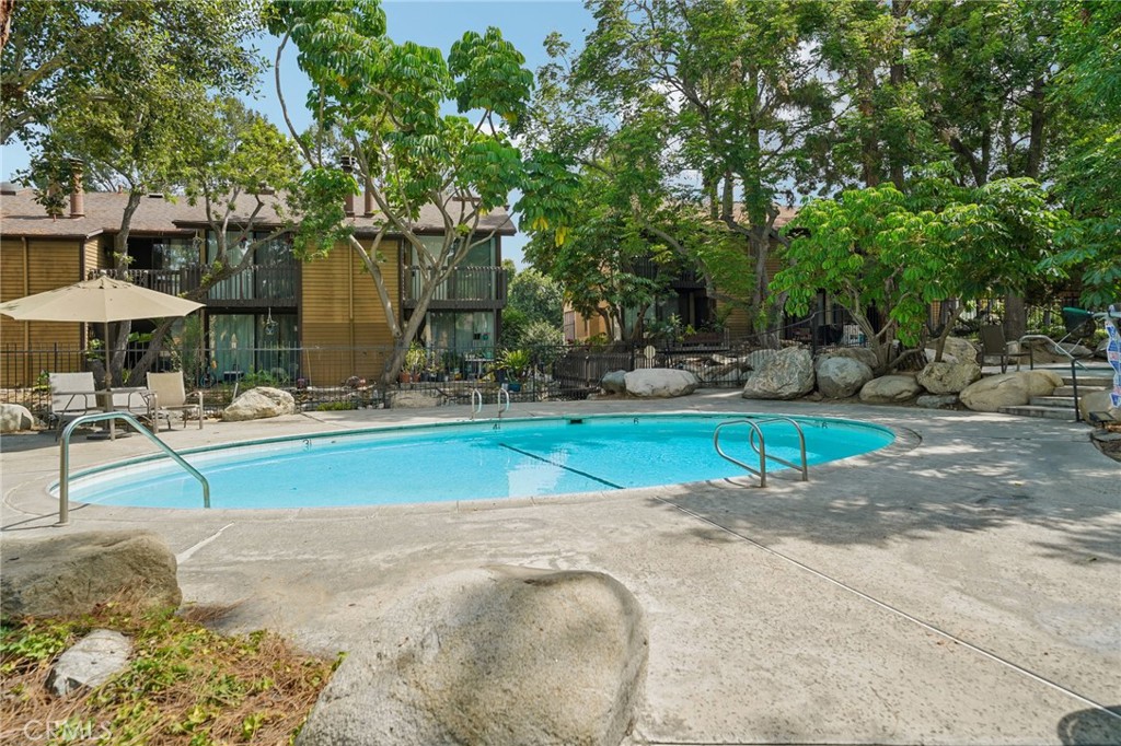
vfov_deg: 64.5
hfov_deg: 86.9
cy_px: 373
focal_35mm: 19
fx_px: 591
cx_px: 560
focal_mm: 19
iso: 100
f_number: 7.1
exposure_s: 1/125
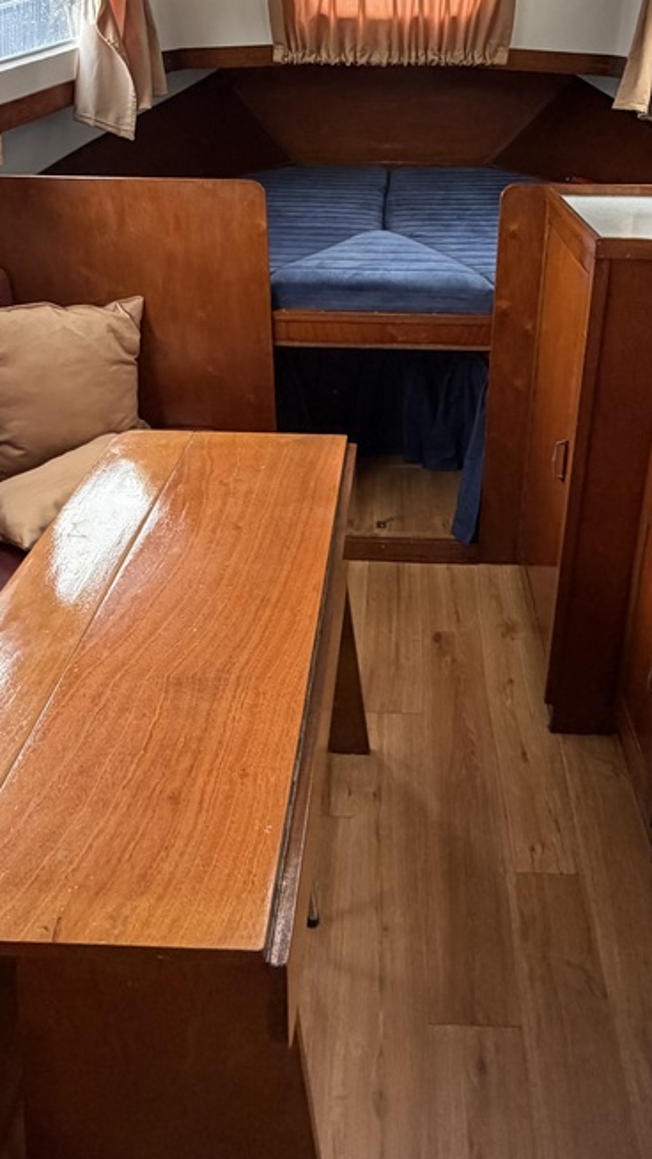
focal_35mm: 28
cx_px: 384
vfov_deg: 65.8
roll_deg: -1.0
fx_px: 860
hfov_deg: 41.4
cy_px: 372
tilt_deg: -20.6
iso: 320
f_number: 2.2
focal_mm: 2.22
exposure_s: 1/95
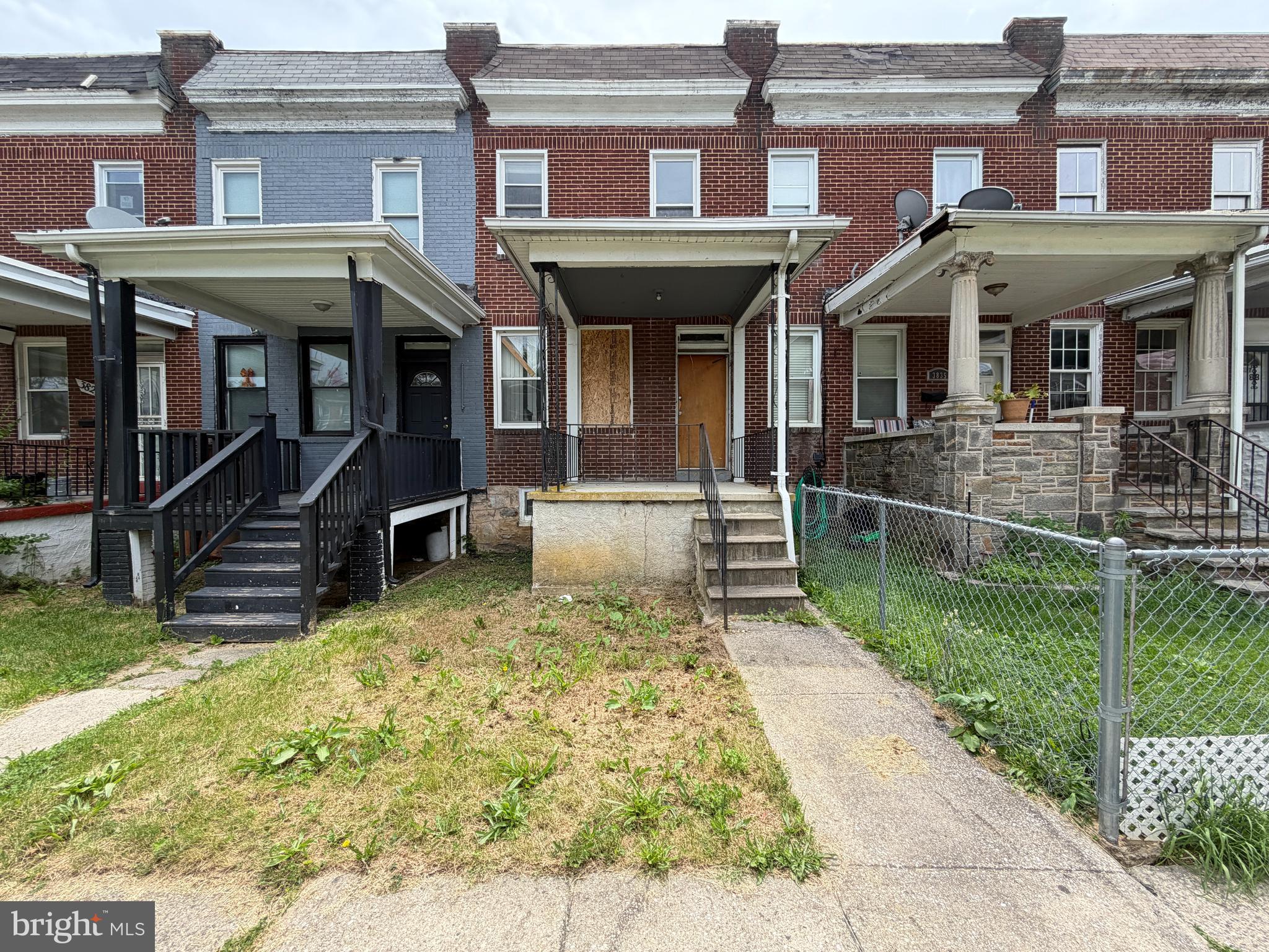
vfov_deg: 85.7
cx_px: 634
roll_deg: +0.2
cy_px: 476
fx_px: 513
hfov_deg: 102.1
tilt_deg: -1.4
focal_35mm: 14
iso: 40
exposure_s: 1/502
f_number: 2.2
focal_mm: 2.22
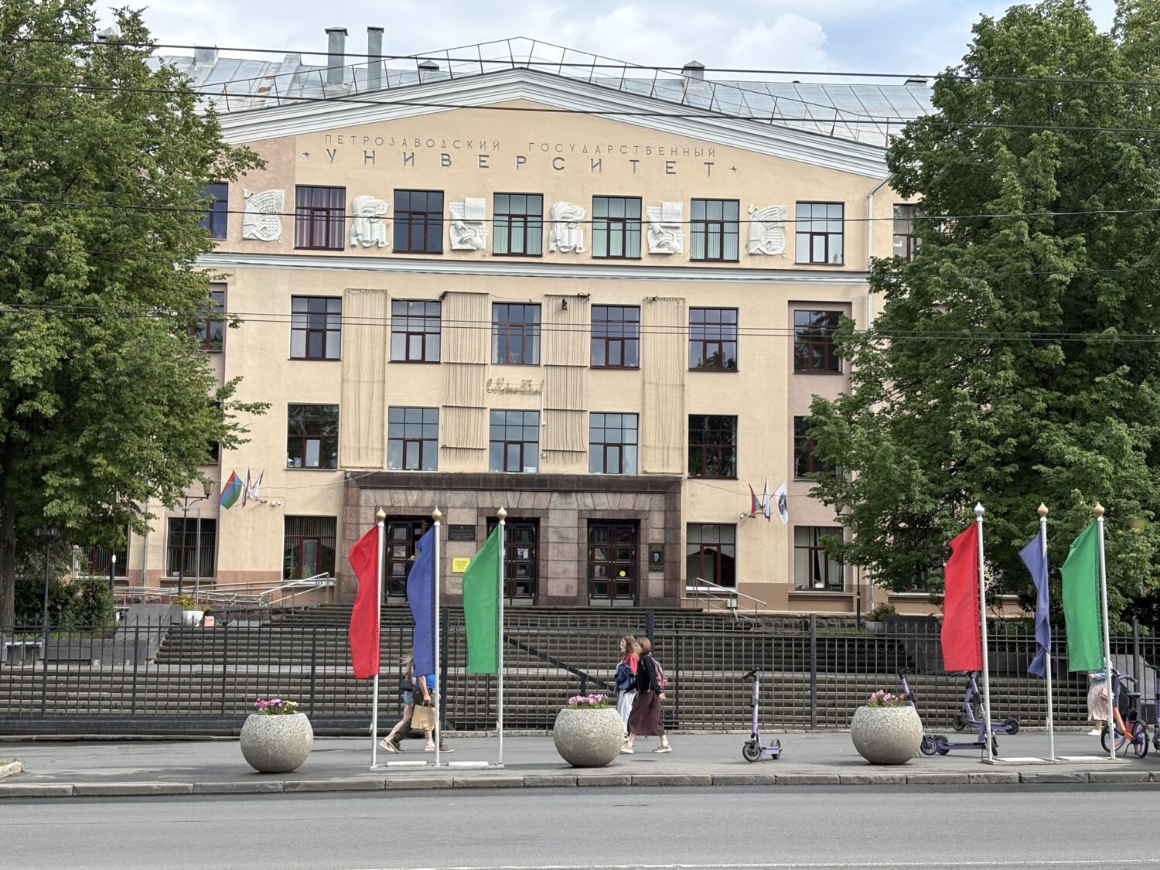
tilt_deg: +7.7
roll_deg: +0.1
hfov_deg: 36.8
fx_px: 1743
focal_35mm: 52
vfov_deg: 28.0
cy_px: 435
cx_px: 580
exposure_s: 1/1218
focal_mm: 5.96
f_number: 1.6
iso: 32
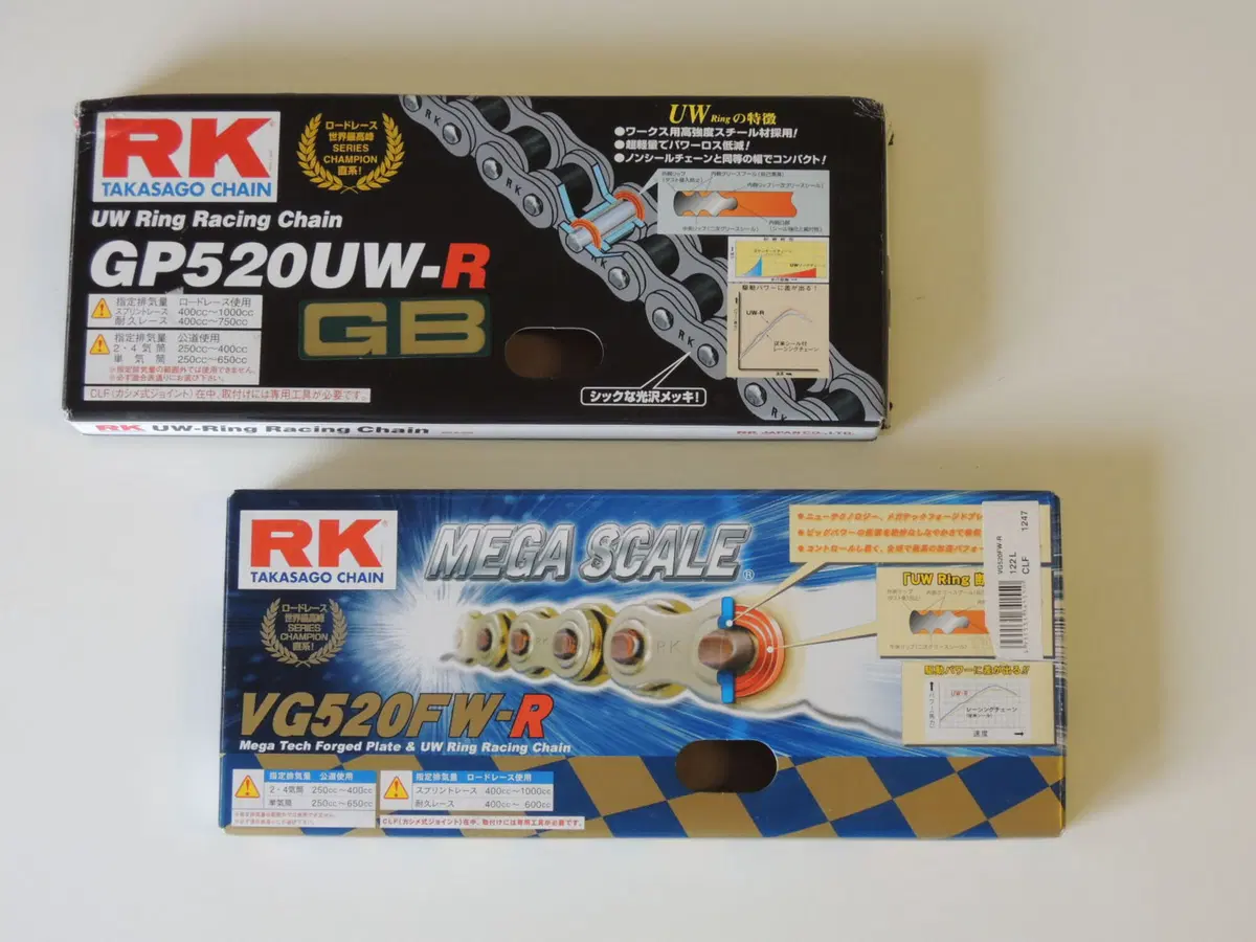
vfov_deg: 23.7
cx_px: 628
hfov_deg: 31.2
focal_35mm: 62
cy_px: 471
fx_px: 2250
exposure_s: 1/30
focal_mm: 11.1
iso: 400
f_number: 4.2
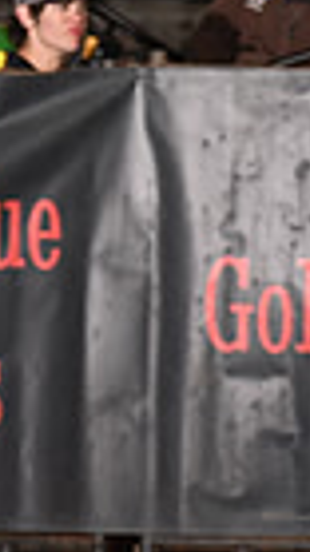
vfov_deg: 1.6
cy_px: 264
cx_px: -779
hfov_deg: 0.9
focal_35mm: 1356
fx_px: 19852
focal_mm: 310
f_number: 5.6
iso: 1000
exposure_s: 1/250
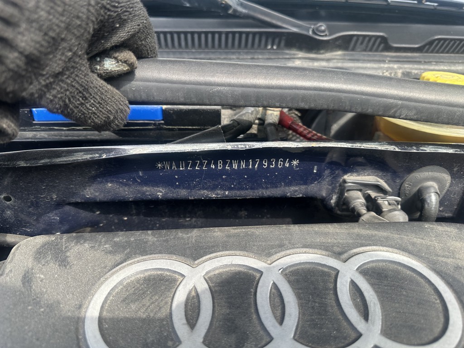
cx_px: 232
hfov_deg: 71.6
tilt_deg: -30.4
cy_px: 174
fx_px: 322
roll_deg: +0.7
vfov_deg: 56.8
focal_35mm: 24
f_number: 1.78
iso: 80
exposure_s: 1/331
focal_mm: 6.86
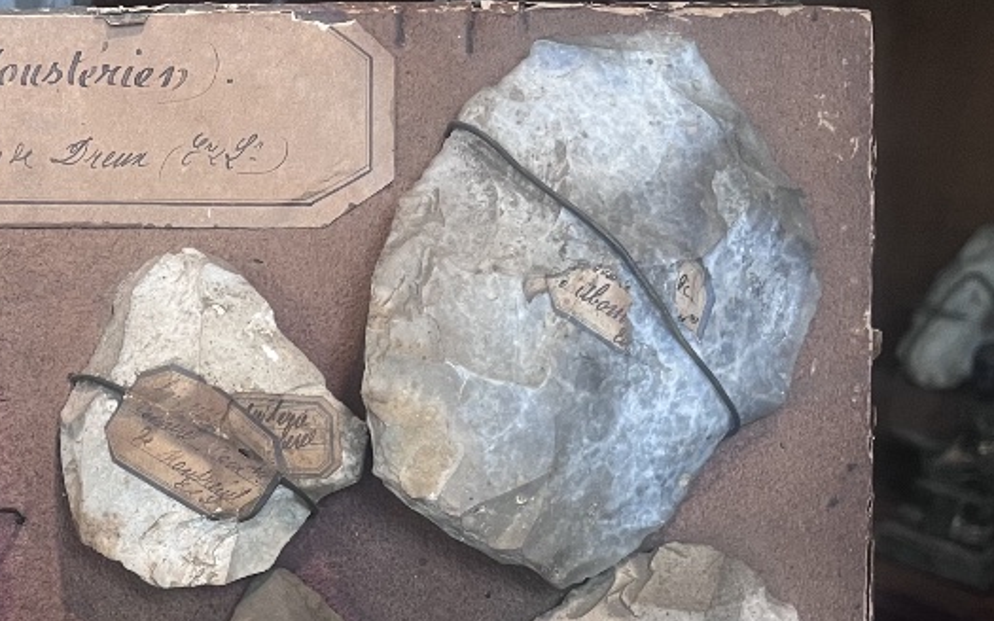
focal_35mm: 63
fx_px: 1706
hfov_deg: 29.6
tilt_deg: -29.6
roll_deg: +0.8
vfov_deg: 19.4
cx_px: -74
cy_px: 757
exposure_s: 1/50
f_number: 1.6
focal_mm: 5.1
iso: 100
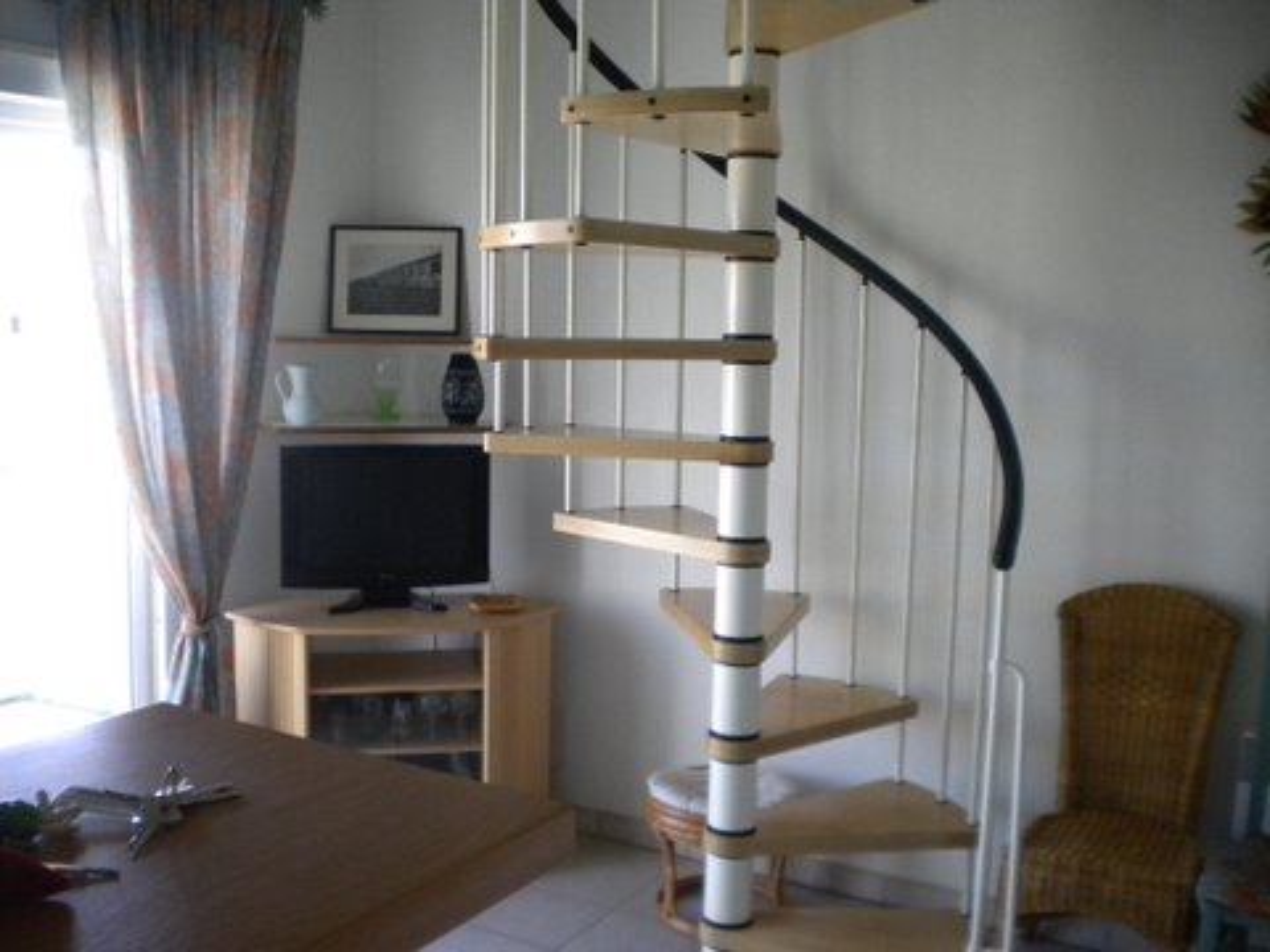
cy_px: 476
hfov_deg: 52.6
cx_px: 635
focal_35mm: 35
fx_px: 1284
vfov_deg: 40.7
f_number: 3.1
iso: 400
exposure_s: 1/268
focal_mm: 6.3
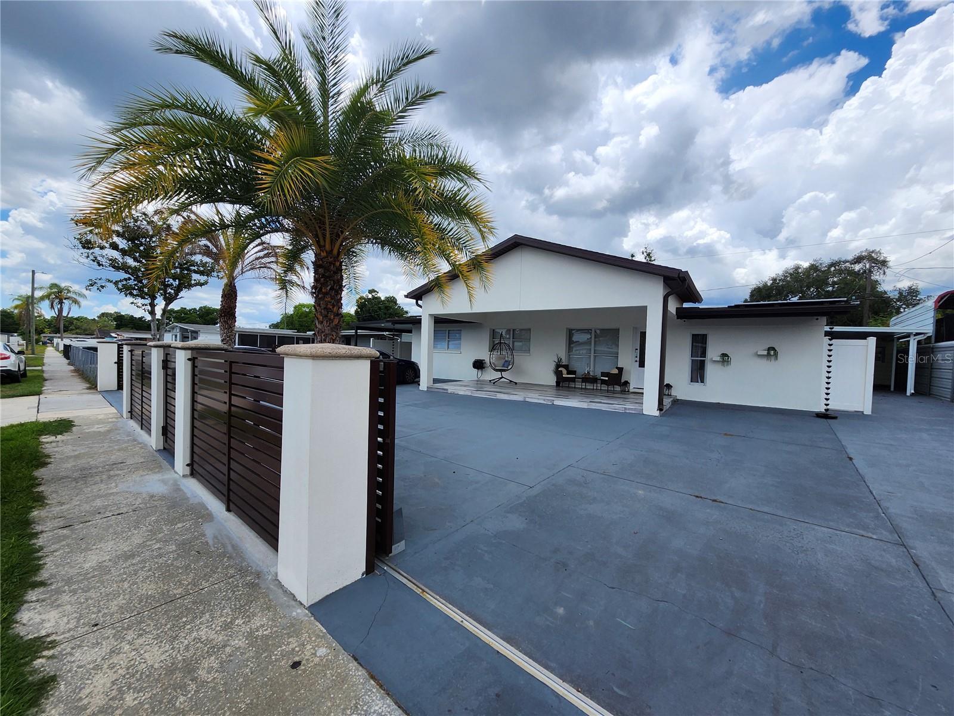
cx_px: 477
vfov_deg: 89.9
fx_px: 358
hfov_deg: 106.2
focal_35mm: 13
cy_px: 358
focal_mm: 1.74
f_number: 2.2
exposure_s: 1/2324
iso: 40
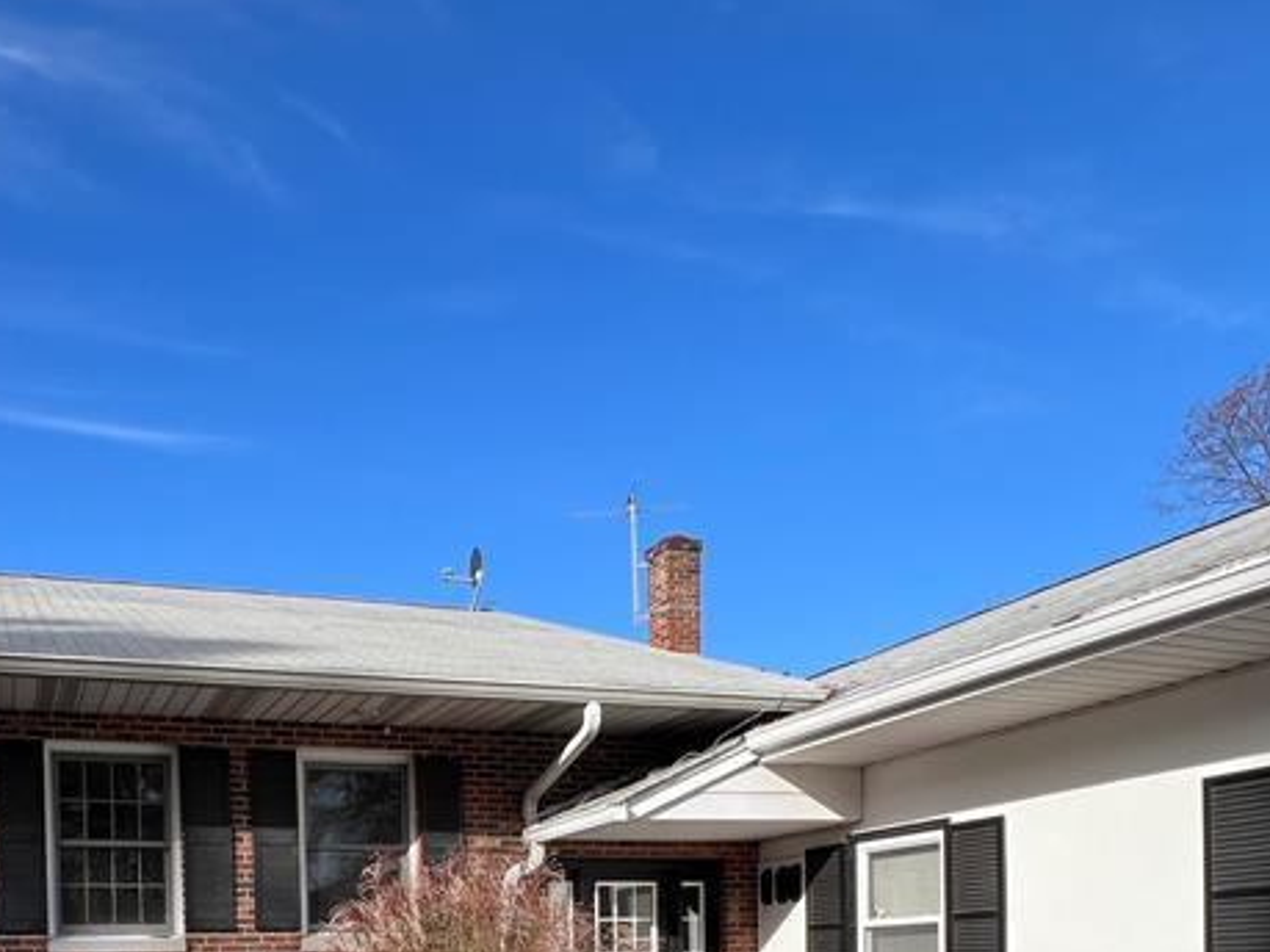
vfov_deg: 40.4
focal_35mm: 29
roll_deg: +1.6
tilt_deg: -1.4
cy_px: 1010
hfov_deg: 58.5
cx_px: 318
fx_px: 1064
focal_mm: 1.57
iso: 32
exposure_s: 1/622
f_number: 1.8
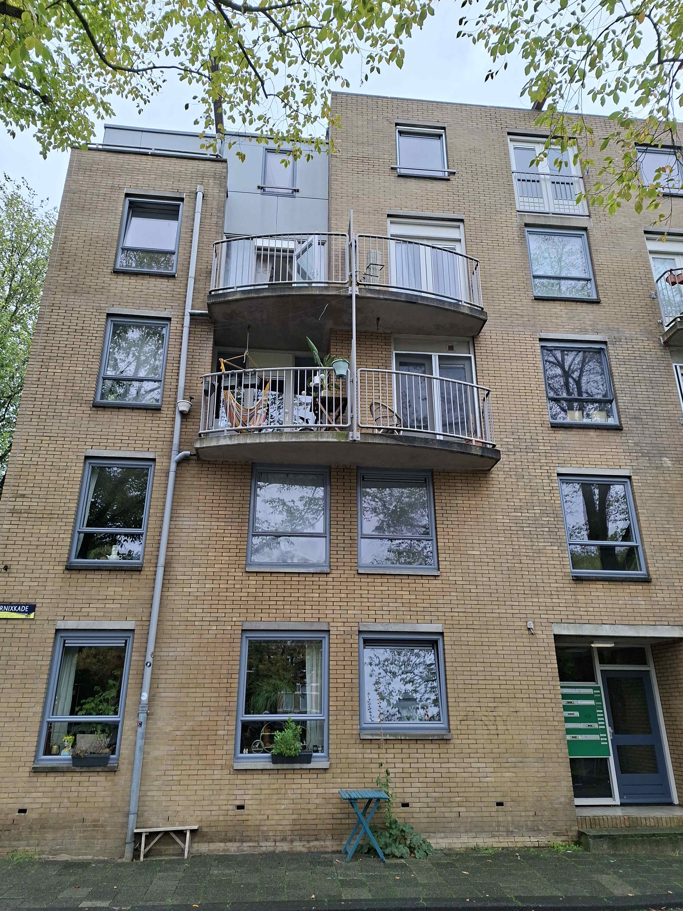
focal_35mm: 23
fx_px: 605
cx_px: 342
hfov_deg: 58.9
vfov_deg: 73.9
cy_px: 456
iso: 50
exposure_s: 1/459
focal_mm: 5.54
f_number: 1.8
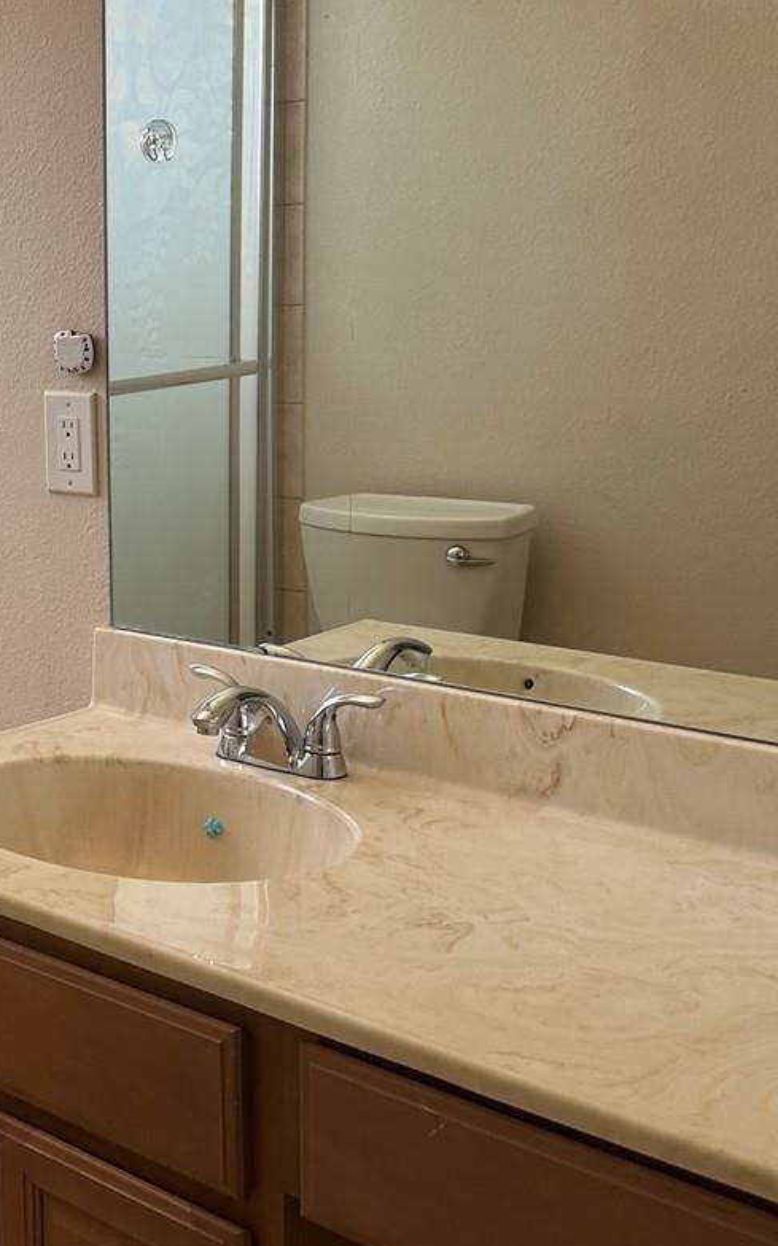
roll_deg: +2.7
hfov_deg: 22.8
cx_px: -164
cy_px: 544
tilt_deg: -11.4
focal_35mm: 52
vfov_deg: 38.8
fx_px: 1765
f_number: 1.78
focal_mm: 6.86
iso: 100
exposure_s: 1/121
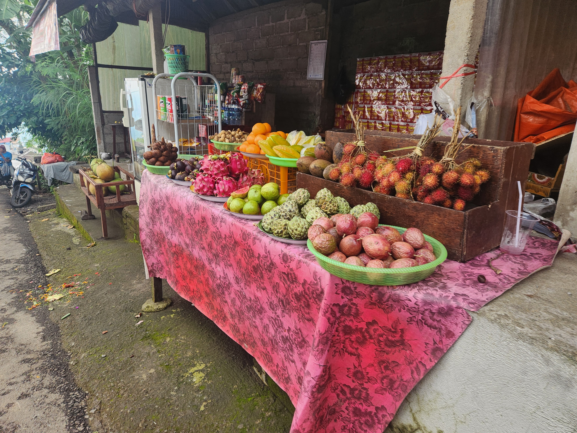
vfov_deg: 58.9
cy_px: 216
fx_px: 383
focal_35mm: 23
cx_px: 288
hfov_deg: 73.9
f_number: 1.8
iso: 40
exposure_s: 1/180
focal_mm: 5.4
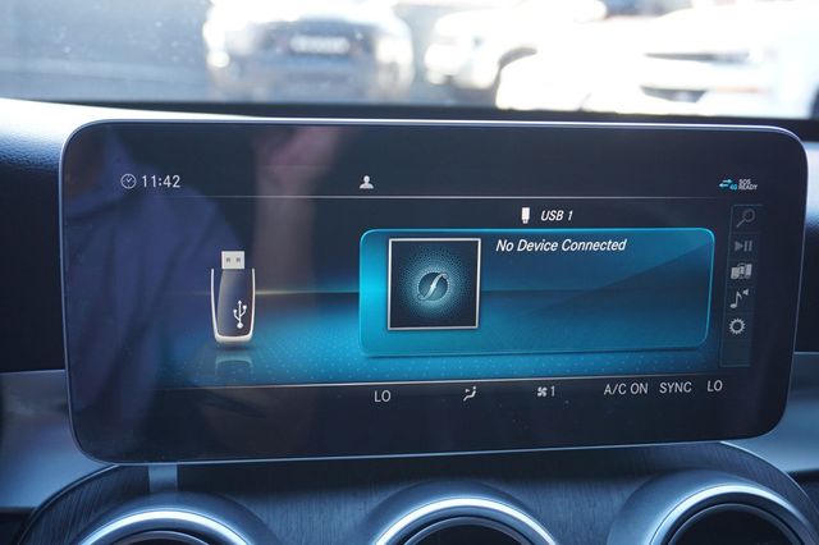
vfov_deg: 31.9
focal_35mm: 42
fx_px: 955
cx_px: 410
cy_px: 272
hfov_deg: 46.4
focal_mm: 28
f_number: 4.5
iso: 400
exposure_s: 1/60
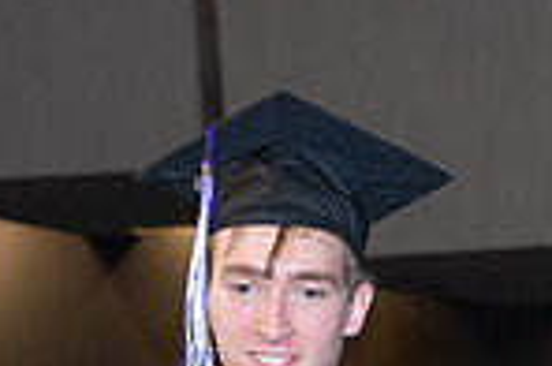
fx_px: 4131
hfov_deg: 7.6
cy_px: 792
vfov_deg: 5.0
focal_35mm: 270
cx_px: 178
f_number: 5
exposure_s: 1/80
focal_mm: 59
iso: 1000
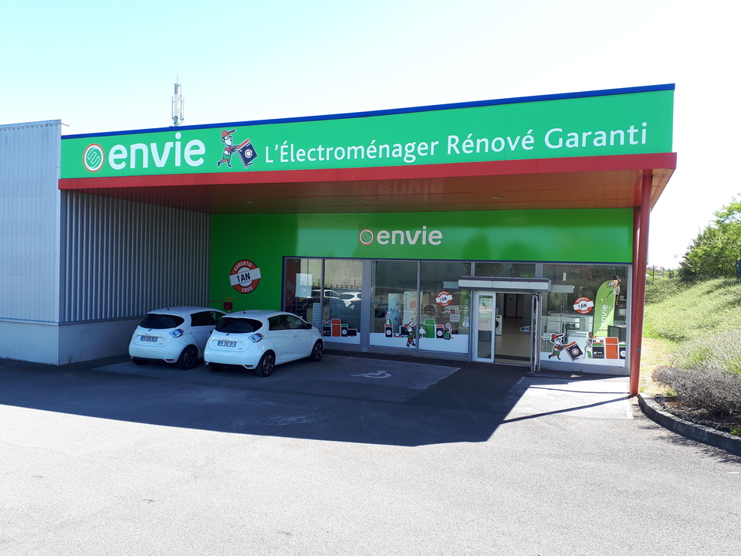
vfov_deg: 51.4
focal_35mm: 27
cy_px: 278
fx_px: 578
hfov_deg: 65.3
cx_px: 370
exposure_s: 1/325
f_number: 1.9
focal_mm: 3.6
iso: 40
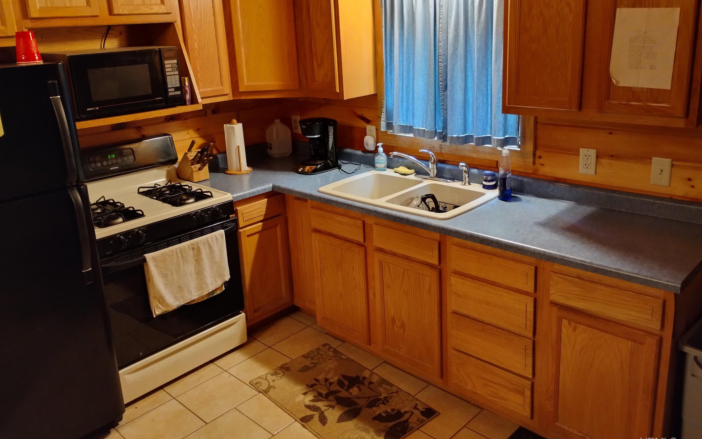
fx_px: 574
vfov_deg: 41.7
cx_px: 350
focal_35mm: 30
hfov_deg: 62.9
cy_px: 187
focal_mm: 4.27
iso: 1581
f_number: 1.8
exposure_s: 1/24
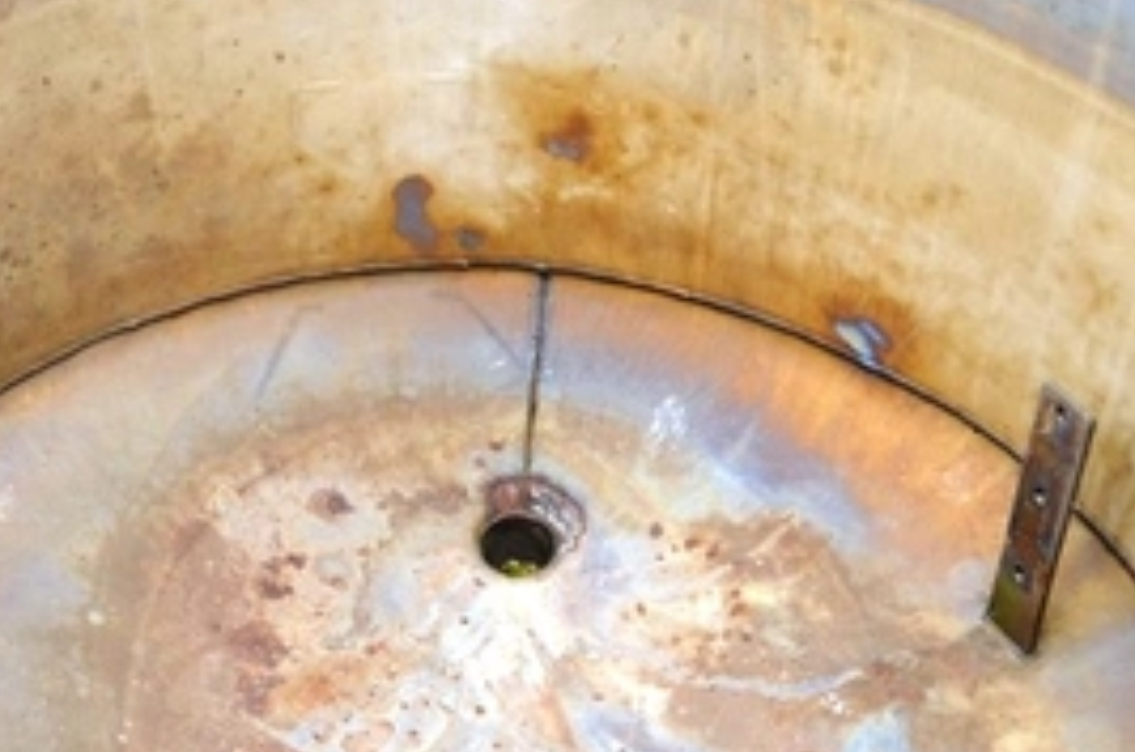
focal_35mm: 54
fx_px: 1699
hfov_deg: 36.7
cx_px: 421
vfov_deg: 24.8
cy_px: 255
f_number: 5.6
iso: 280
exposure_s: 1/125
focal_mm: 24
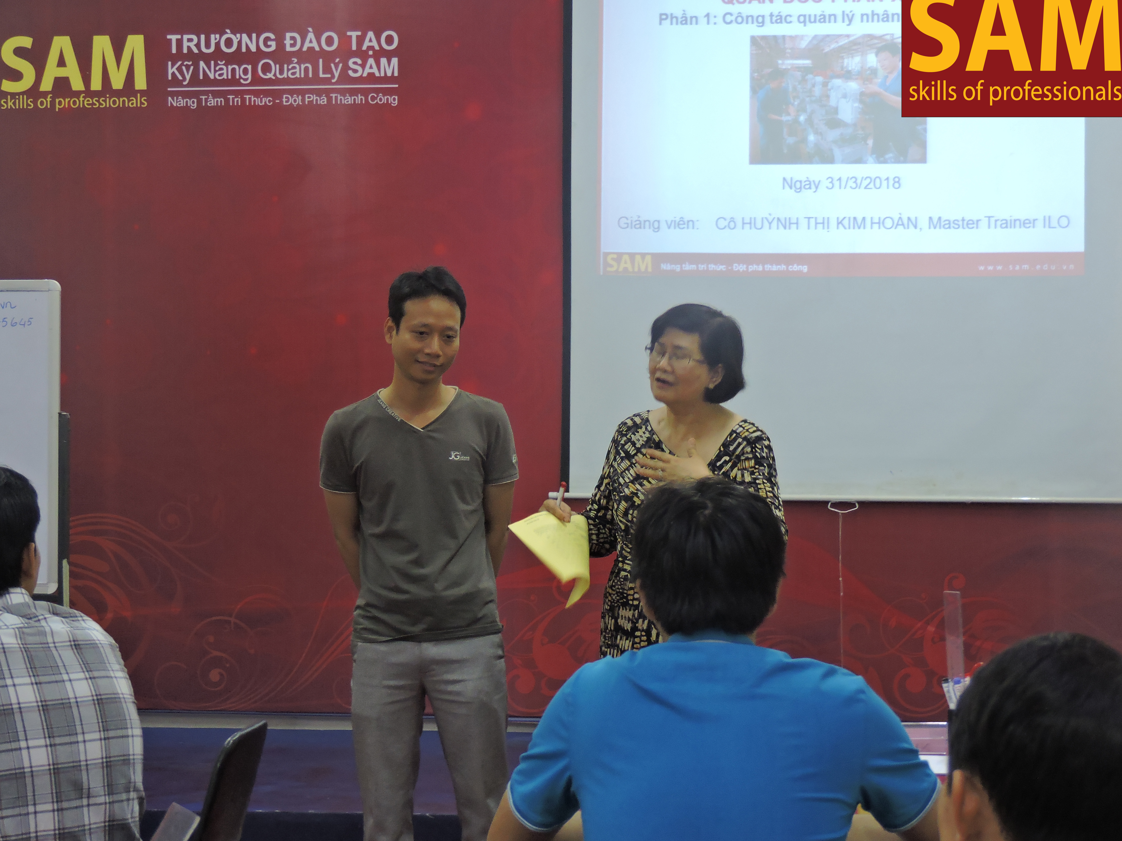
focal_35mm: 91
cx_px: 529
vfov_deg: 16.2
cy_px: 425
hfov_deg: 21.5
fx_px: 2950
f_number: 4
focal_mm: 15.2
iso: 400
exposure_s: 1/25
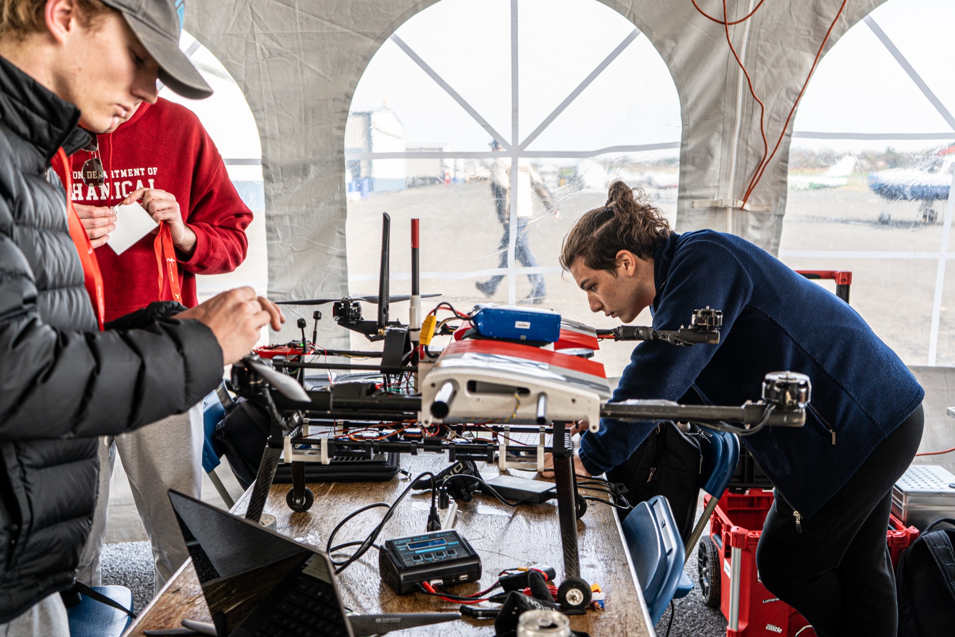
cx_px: 478
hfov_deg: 50.7
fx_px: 1008
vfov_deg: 35.0
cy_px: 318
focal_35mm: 38
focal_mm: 38
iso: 125
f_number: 4
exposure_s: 1/160
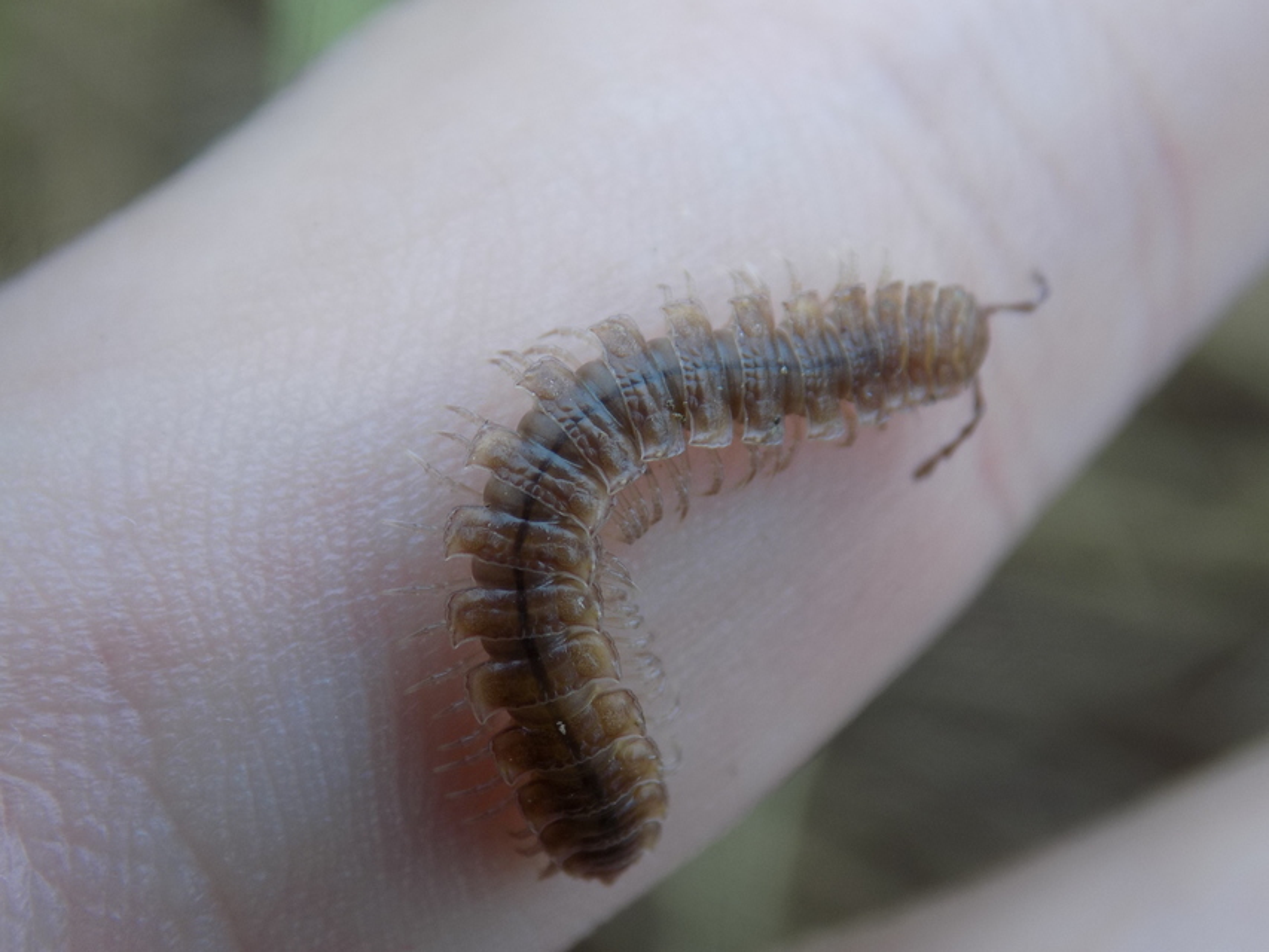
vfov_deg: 12.6
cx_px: 634
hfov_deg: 16.7
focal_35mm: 118
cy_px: 476
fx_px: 4326
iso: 80
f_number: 4.8
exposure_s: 1/40
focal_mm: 20.9
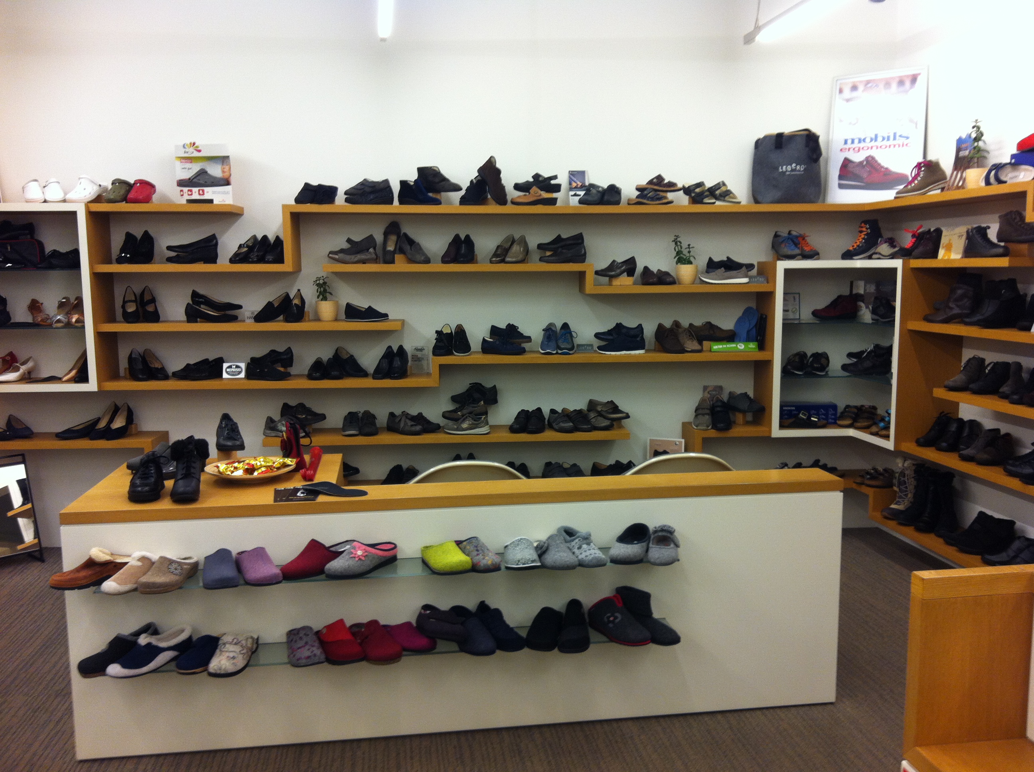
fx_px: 1044
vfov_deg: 40.6
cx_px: 517
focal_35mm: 35
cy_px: 386
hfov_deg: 52.7
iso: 80
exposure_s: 1/20
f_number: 2.8
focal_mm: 3.85
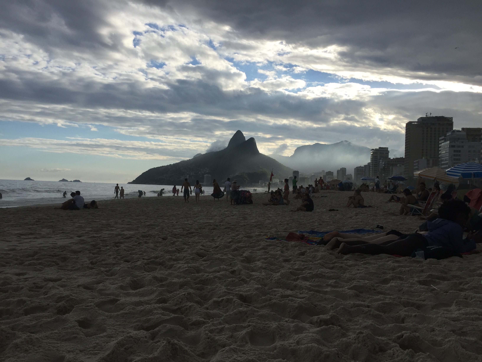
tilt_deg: +1.6
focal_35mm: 29
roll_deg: -2.0
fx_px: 404
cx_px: 241
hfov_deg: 61.7
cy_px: 181
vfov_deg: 48.2
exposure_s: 1/2825
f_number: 2.2
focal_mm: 4.15
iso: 32
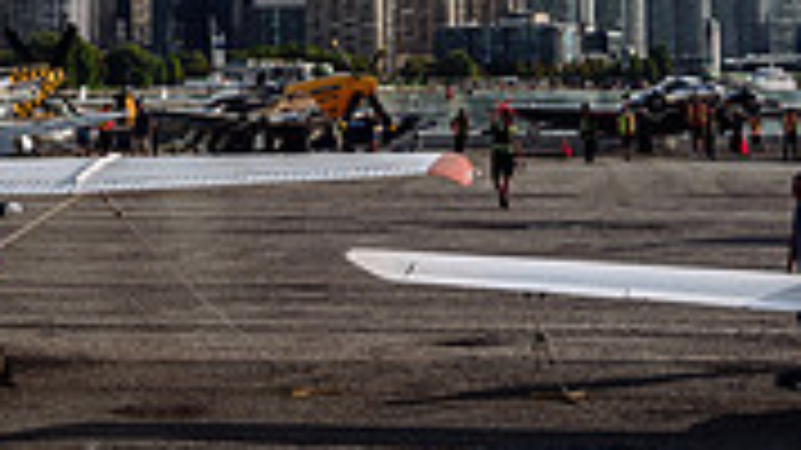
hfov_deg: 19.6
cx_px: 338
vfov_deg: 10.9
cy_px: -106
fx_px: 2314
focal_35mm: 109
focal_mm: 32
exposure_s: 1/250
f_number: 7.1
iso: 64
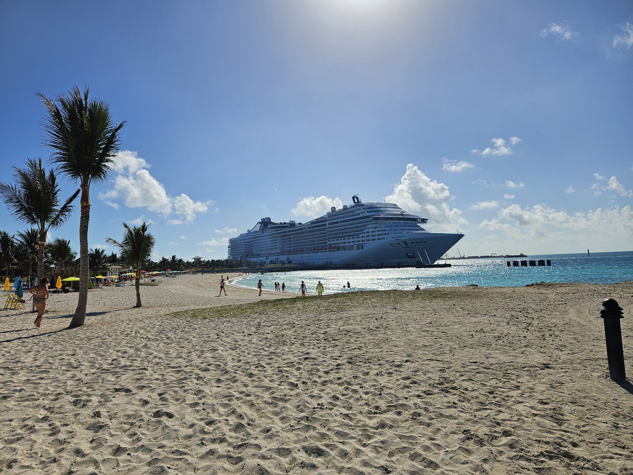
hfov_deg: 73.9
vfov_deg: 58.9
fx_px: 421
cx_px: 316
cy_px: 238
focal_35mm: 23
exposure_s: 1/6493
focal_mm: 5.4
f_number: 1.8
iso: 25
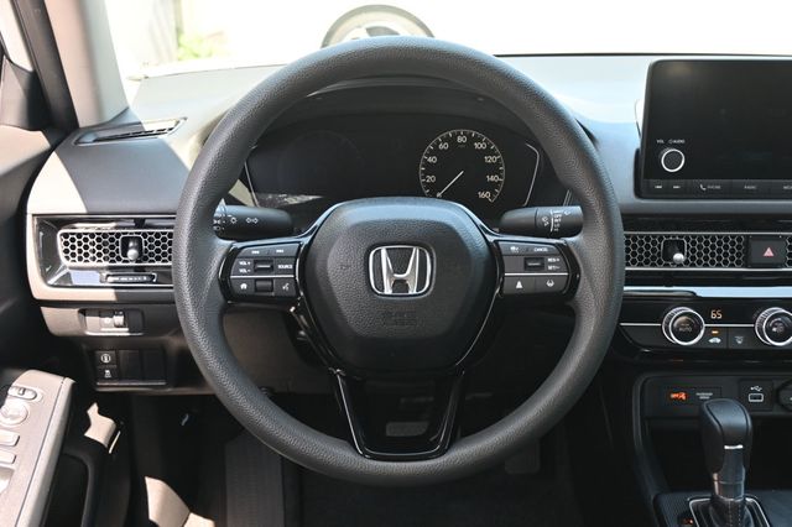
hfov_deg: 47.2
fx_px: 907
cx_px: 396
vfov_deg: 32.4
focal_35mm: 41
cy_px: 264
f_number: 4.5
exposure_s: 1/125
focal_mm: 27.5
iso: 560
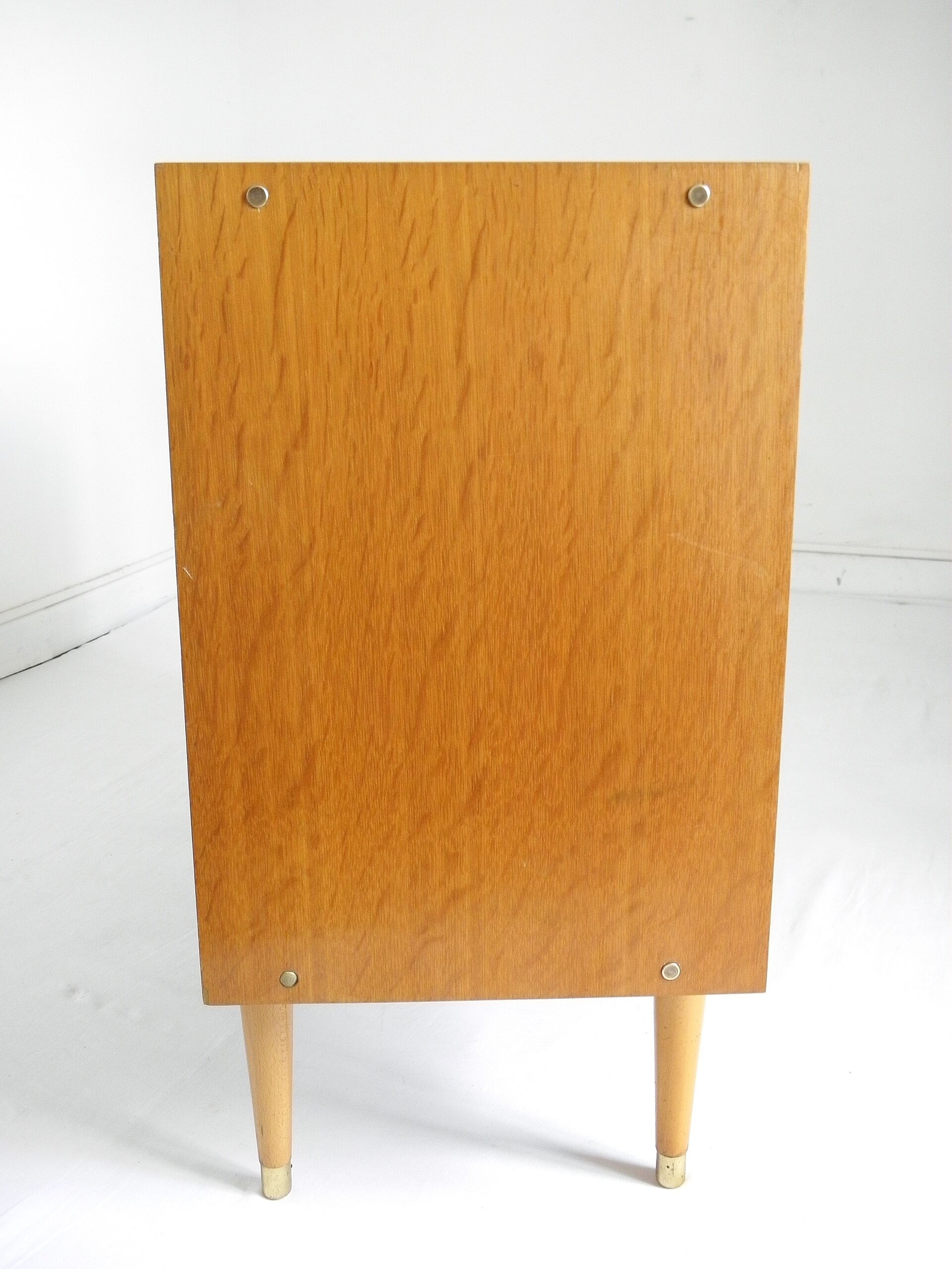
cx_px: 476
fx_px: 1320
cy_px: 634
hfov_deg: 39.7
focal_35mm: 36
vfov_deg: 51.4
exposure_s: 1/13
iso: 200
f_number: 3.7
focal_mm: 6.4
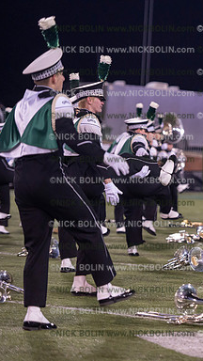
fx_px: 1818
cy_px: 181
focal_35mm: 190
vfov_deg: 11.3
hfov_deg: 6.3
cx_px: 269
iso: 2500
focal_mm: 120
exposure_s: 1/1250
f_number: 2.8
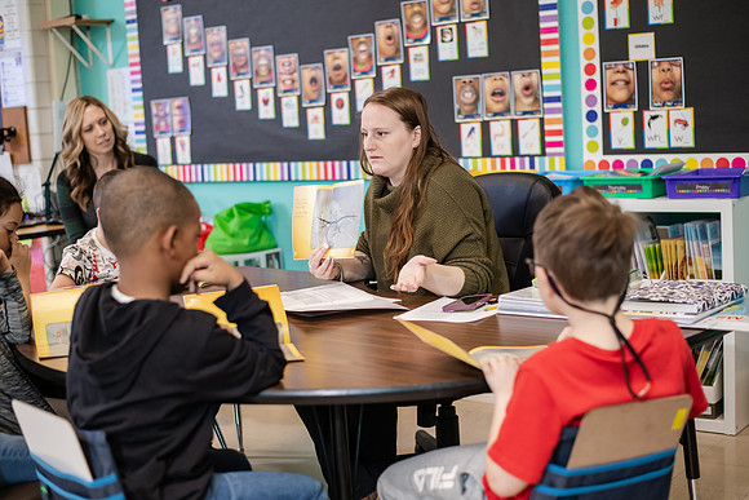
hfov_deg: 39.6
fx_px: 1040
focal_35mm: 50
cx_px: 374
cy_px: 250
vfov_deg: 27.0
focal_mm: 50
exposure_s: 1/200
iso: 1000
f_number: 2.2
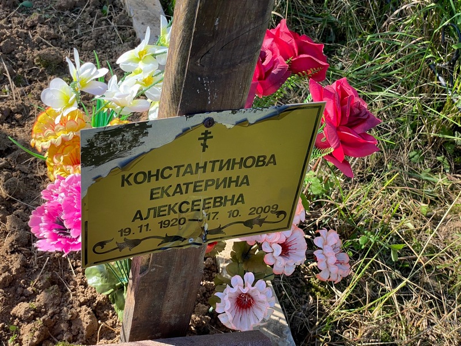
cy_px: 173
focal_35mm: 52
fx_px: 693
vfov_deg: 28.0
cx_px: 230
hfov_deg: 36.8
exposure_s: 1/343
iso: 20
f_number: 2
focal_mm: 6
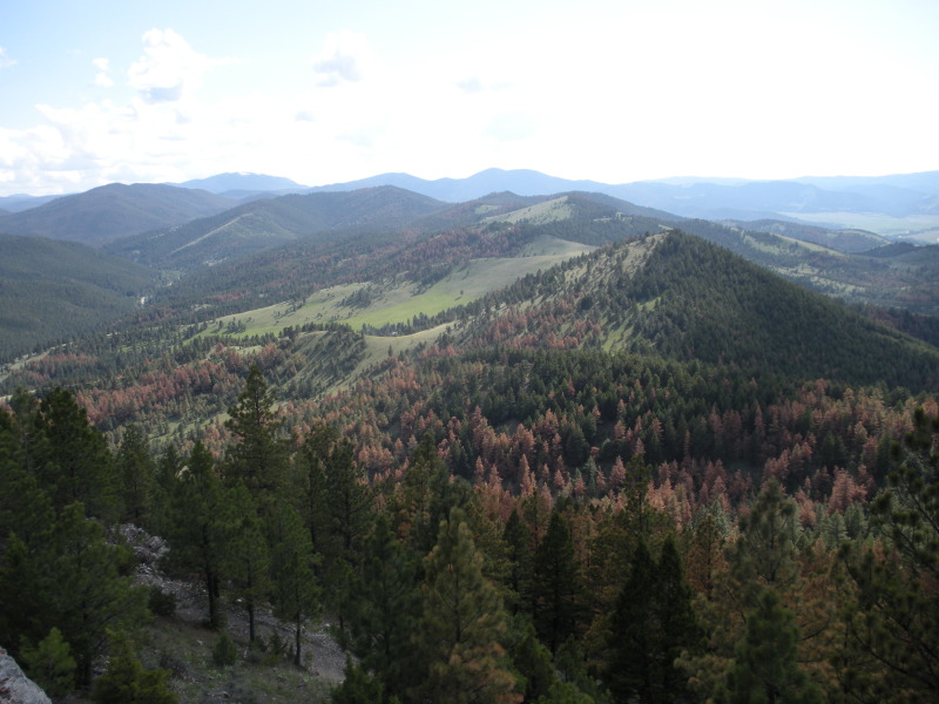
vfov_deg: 39.7
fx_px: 977
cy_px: 352
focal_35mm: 36
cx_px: 470
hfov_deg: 51.4
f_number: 3.5
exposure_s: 1/397
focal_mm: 6.3
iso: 64
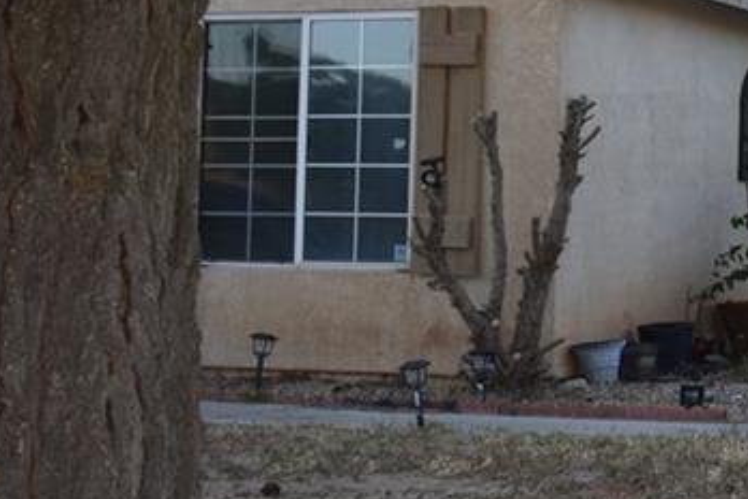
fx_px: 2108
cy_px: 125
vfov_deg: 13.4
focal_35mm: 101
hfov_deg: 18.6
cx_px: 1002
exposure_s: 1/200
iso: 110
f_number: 5
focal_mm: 23
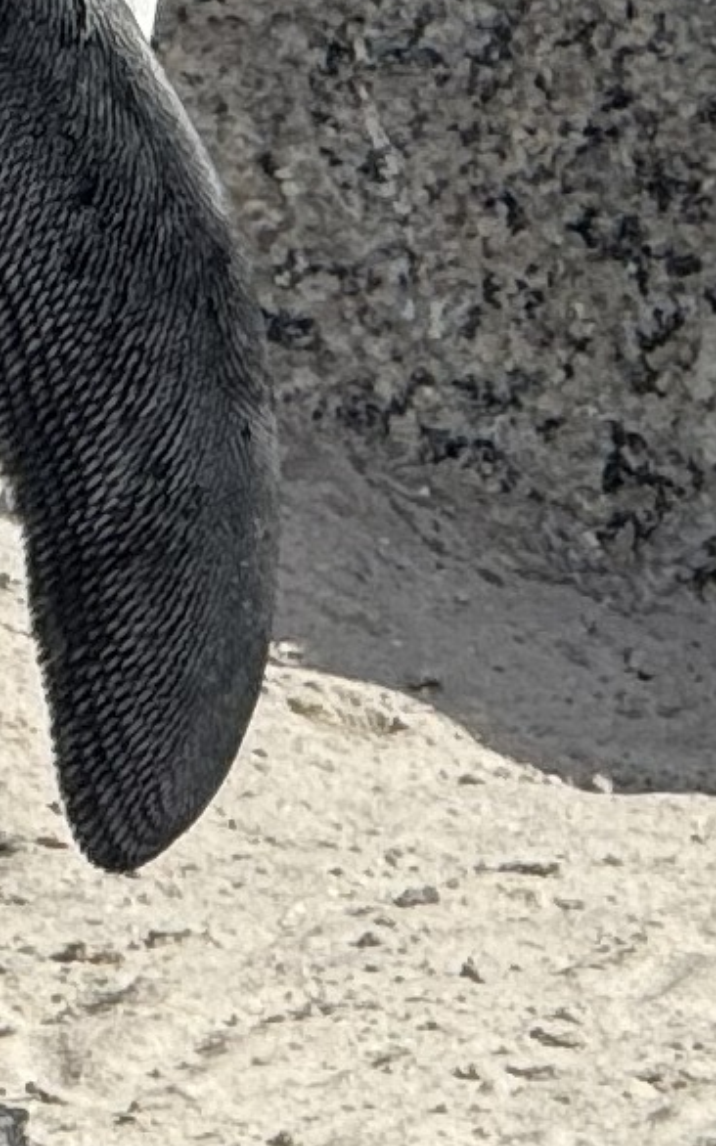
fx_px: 27332
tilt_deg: -12.1
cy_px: -291
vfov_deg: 2.4
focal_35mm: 875
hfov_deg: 1.5
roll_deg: -0.7
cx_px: 374
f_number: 2.8
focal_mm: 15.66
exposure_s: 1/2817
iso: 50
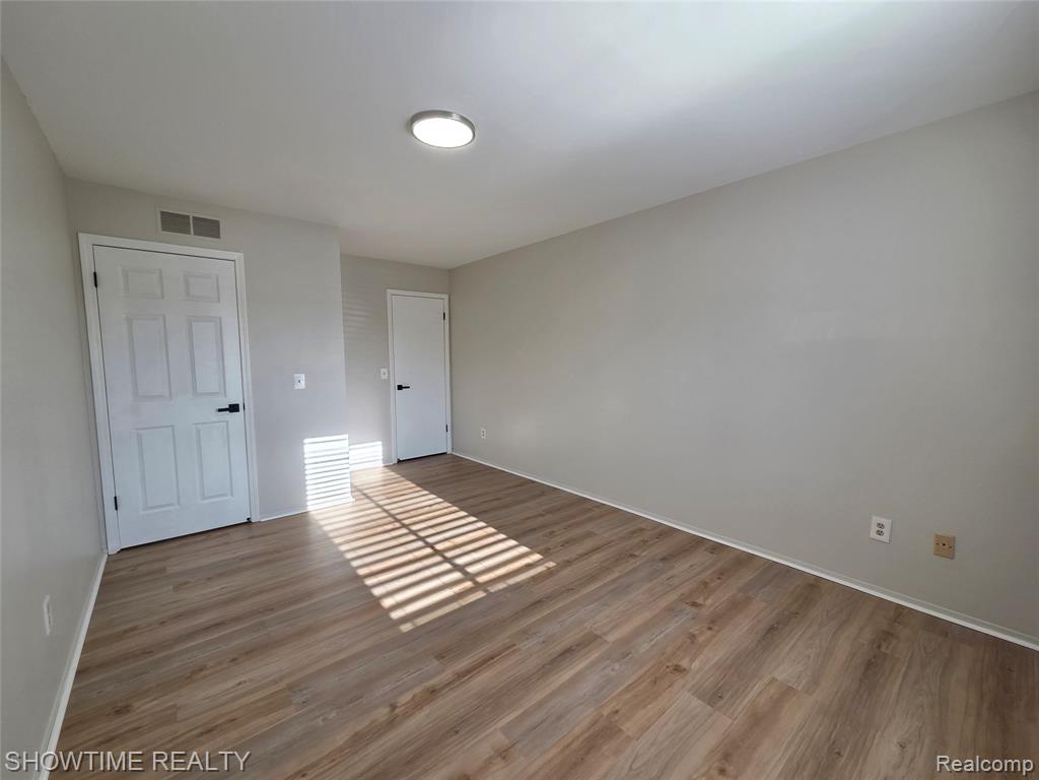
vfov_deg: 89.9
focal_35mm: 13
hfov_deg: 106.2
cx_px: 520
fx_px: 390
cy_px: 390
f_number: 2.2
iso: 64
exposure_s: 1/120
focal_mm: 2.2
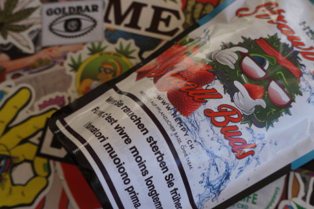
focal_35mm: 50
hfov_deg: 39.4
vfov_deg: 27.0
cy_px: 106
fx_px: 434
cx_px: 203
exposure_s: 1/250
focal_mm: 21
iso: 100
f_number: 4.5
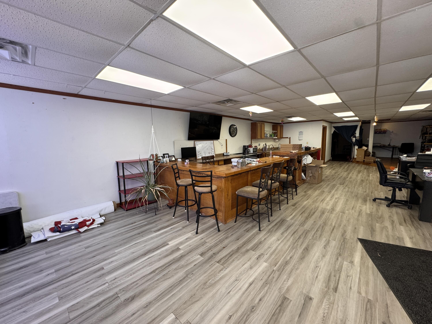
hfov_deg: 102.1
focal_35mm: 14
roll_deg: +1.1
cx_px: 216
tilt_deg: -7.2
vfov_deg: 85.7
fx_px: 175
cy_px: 162
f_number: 2.2
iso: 200
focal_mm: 2.22
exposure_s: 1/120
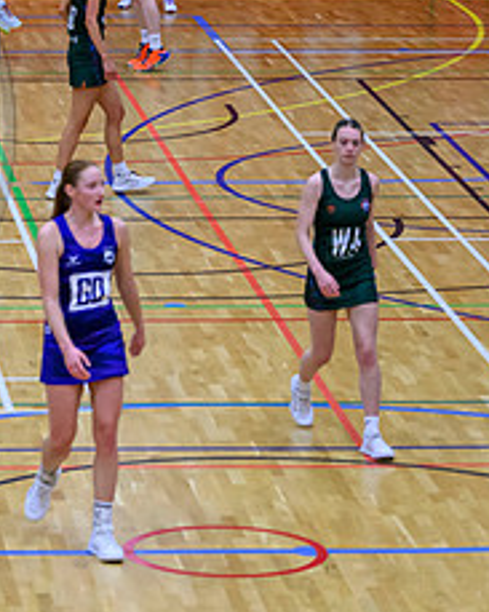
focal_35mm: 239
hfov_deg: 6.4
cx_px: -214
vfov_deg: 8.1
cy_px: 80
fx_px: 4327
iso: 4000
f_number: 2.8
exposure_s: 1/1000
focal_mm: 93
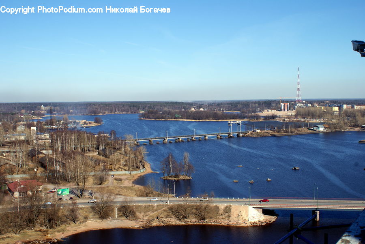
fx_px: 426
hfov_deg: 46.4
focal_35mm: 42
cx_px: 182
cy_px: 122
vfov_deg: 32.0
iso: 100
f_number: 11
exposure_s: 1/160
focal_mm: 28
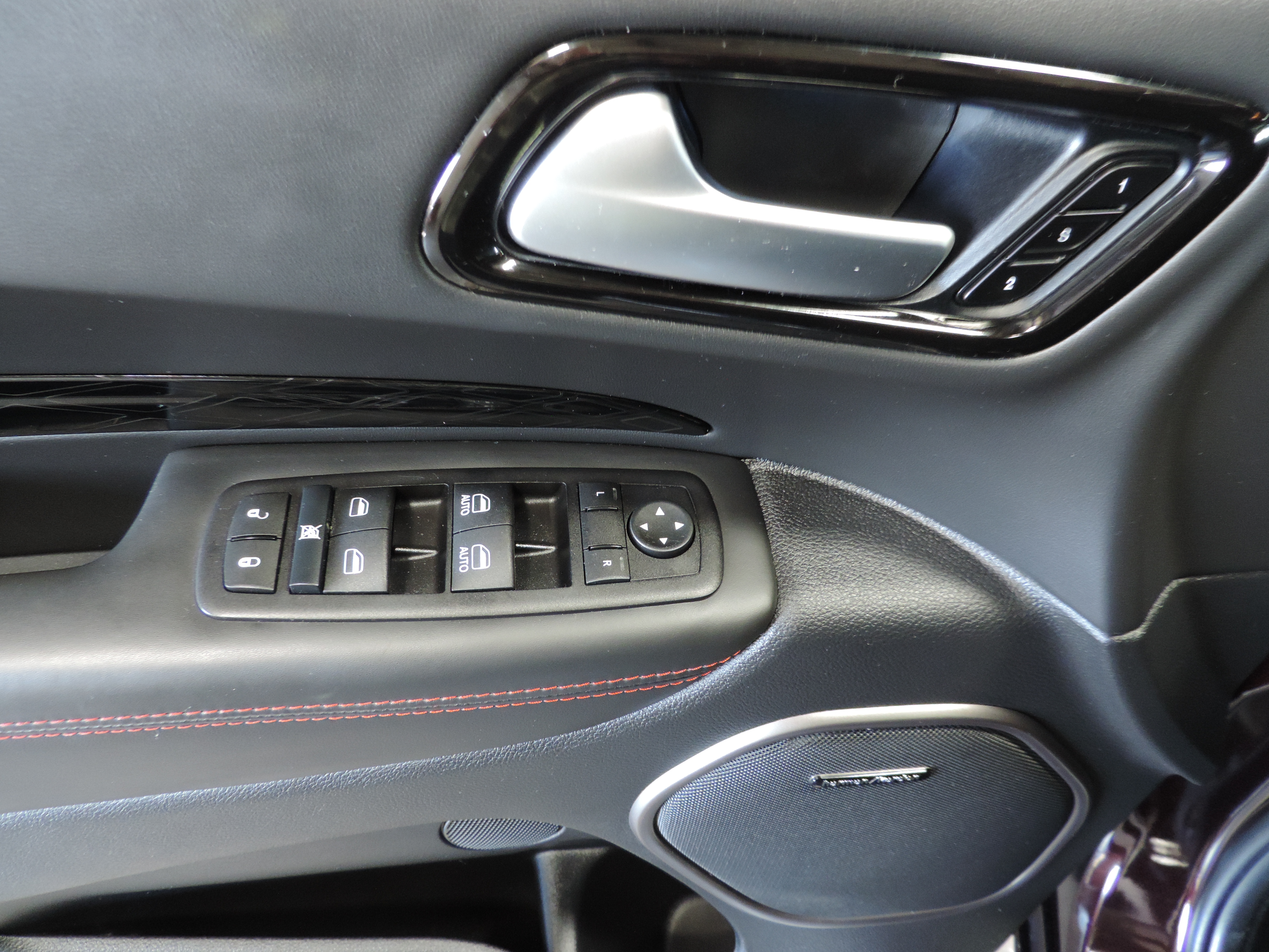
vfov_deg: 56.8
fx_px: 880
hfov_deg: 71.6
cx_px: 634
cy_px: 476
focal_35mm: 24
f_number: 3
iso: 400
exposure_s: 1/10
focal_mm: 4.3
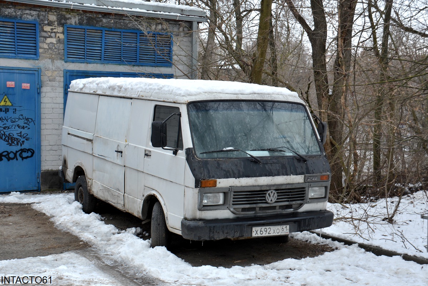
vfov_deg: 23.8
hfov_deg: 35.0
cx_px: 214
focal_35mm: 57
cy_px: 143
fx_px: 678
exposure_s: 1/160
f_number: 6.3
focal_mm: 38
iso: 200
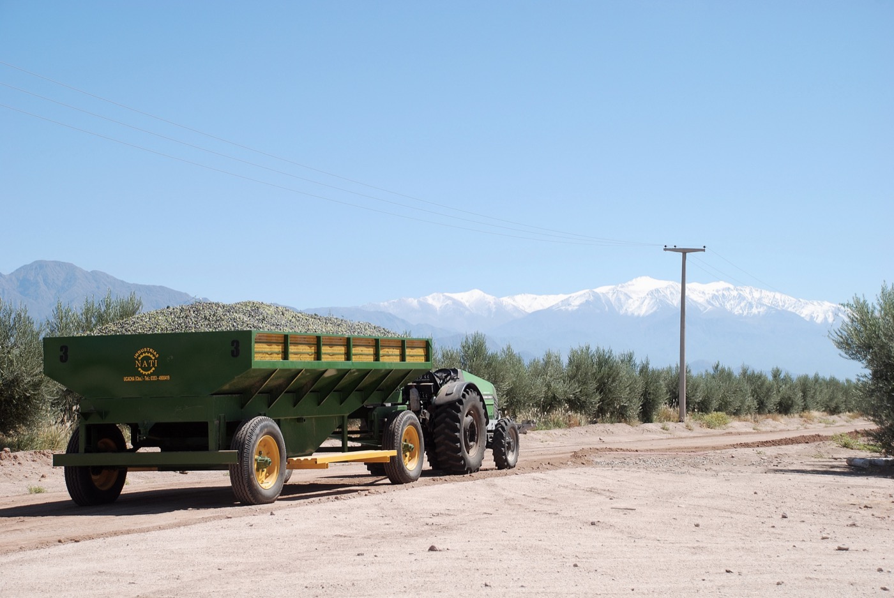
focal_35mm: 75
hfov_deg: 27.0
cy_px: 299
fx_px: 1865
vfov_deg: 18.2
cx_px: 447
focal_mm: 50
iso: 100
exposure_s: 1/200
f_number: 7.1
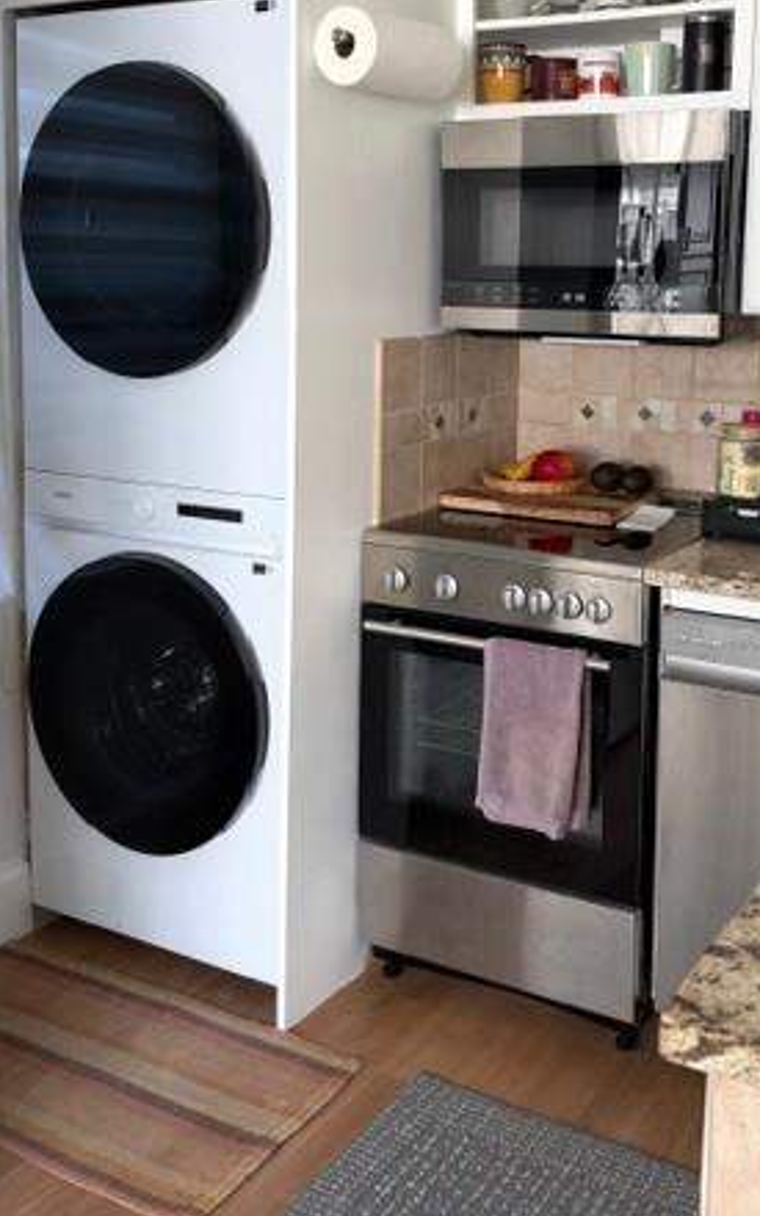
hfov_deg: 34.0
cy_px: 398
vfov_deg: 51.7
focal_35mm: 37
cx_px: 528
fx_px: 1226
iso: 100
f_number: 1.8
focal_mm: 6.93
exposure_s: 1/120
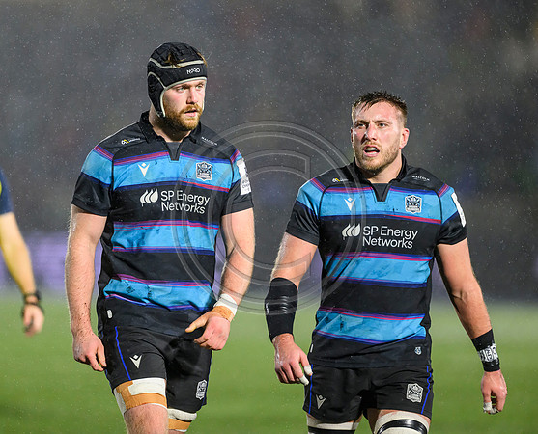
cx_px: 206
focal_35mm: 462
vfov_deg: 3.4
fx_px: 7380
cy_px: 213
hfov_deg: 4.2
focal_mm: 400
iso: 4000
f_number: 3.2
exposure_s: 1/1600
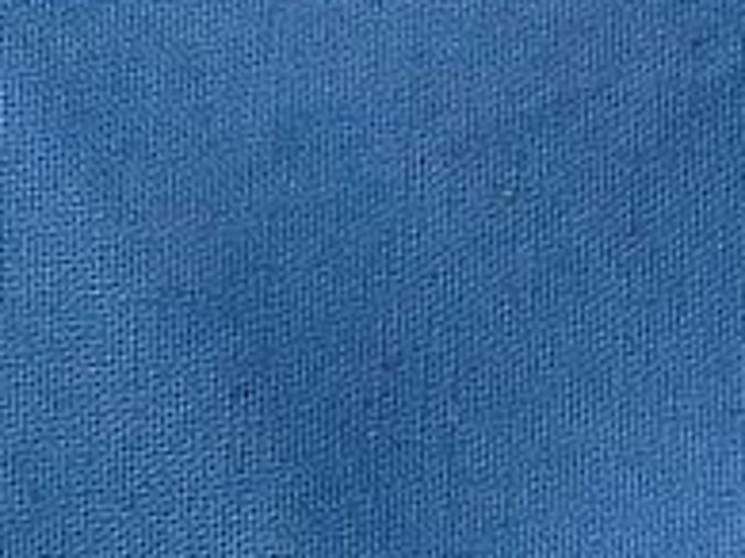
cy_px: 910
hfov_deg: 9.3
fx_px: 4323
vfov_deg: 7.2
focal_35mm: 201
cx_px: 1440
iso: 200
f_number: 4.1
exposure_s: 1/80
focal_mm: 8.7
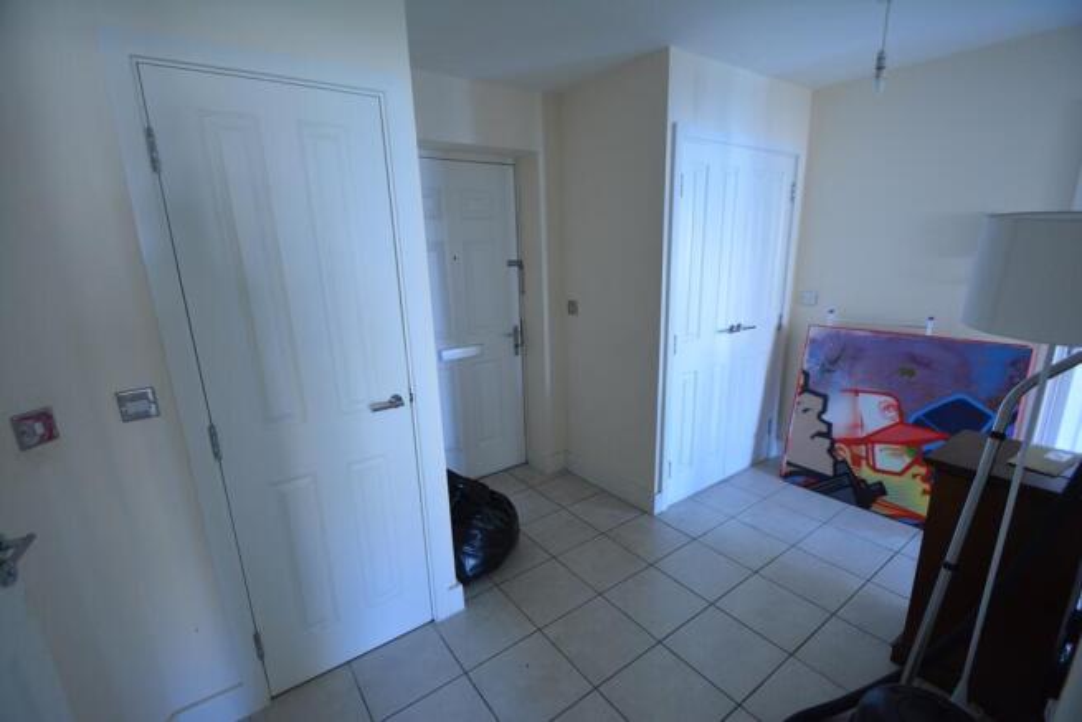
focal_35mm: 15
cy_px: 361
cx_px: 541
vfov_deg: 77.4
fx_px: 451
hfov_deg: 100.4
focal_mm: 10
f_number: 3.5
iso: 800
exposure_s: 1/50
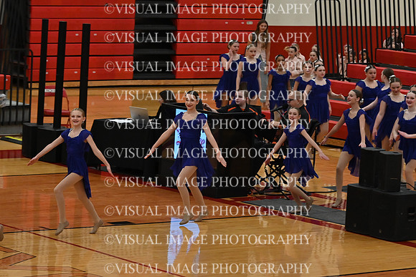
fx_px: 1942
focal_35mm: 168
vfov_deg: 8.2
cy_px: 138
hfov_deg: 12.2
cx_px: 208
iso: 5000
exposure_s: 1/400
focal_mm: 112
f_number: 4
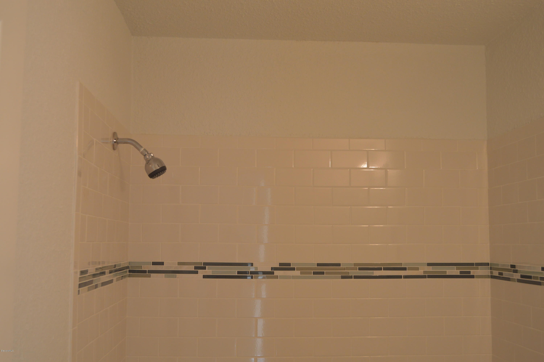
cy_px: 181
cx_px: 272
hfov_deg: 46.4
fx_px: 634
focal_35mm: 42
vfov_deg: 31.8
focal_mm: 28
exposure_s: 1/50
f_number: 4.5
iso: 400
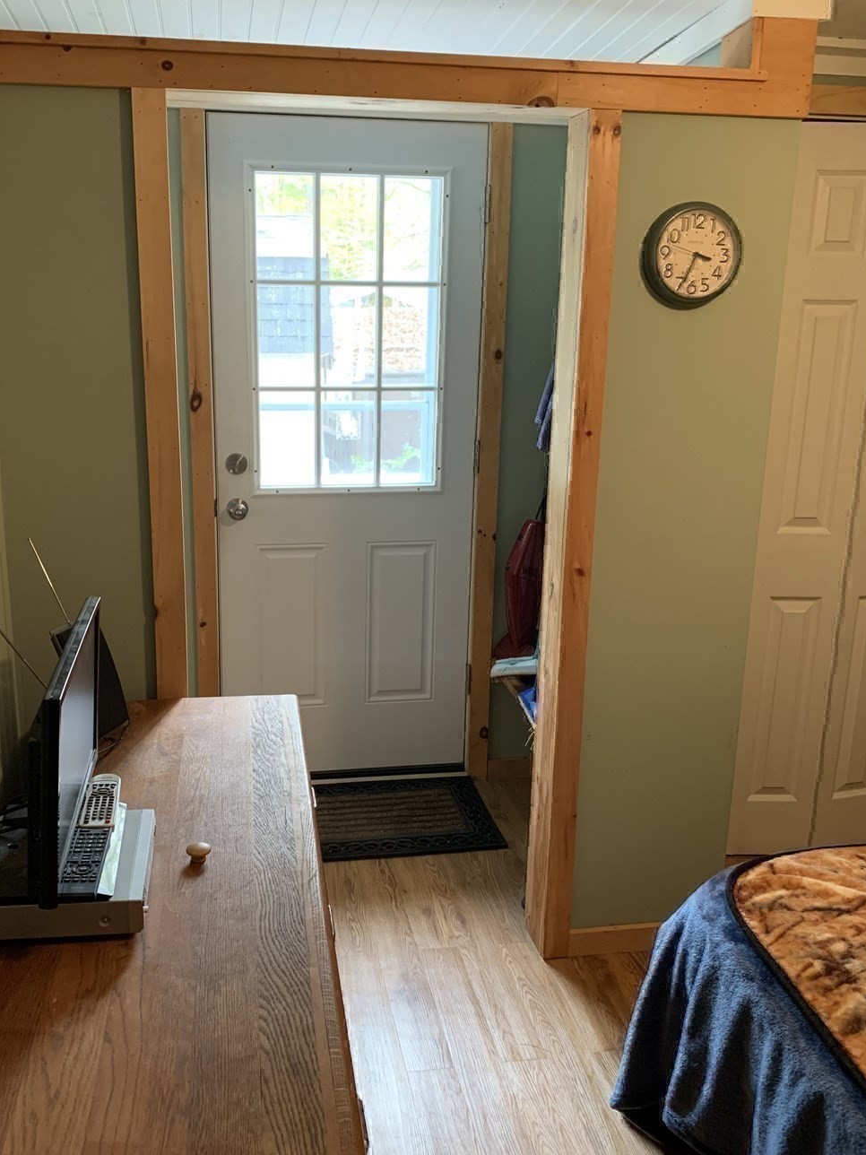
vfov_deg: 58.3
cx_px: 372
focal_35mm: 31
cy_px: 567
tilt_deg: -14.9
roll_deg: -1.0
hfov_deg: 45.3
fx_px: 1034
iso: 250
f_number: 1.8
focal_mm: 4.25
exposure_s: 1/60
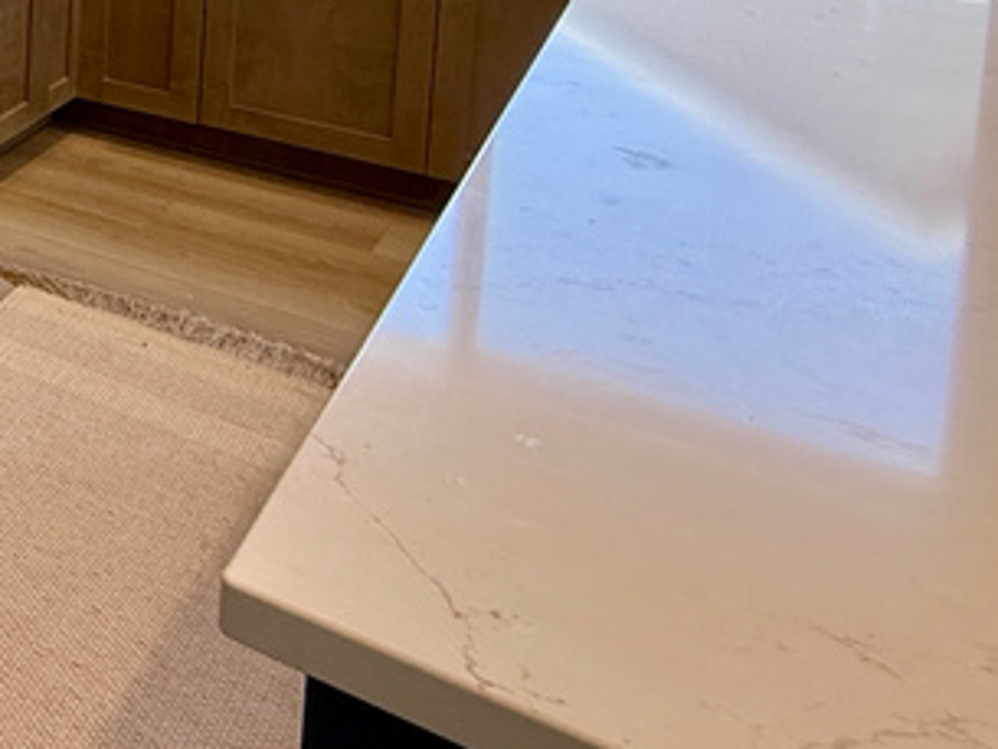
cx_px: -658
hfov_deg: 24.8
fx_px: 1356
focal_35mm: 47
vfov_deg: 26.2
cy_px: -229
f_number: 2.2
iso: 100
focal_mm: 2.22
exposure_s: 1/120
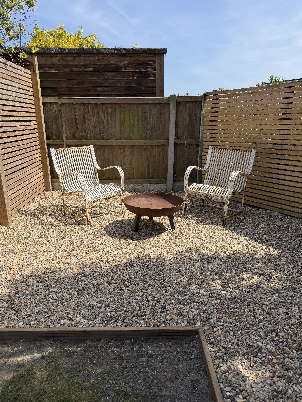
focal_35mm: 24
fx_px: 279
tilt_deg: -15.7
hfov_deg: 56.8
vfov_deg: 71.6
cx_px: 151
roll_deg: +0.7
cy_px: 201
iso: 80
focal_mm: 6.76
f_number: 1.78
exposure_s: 1/3584
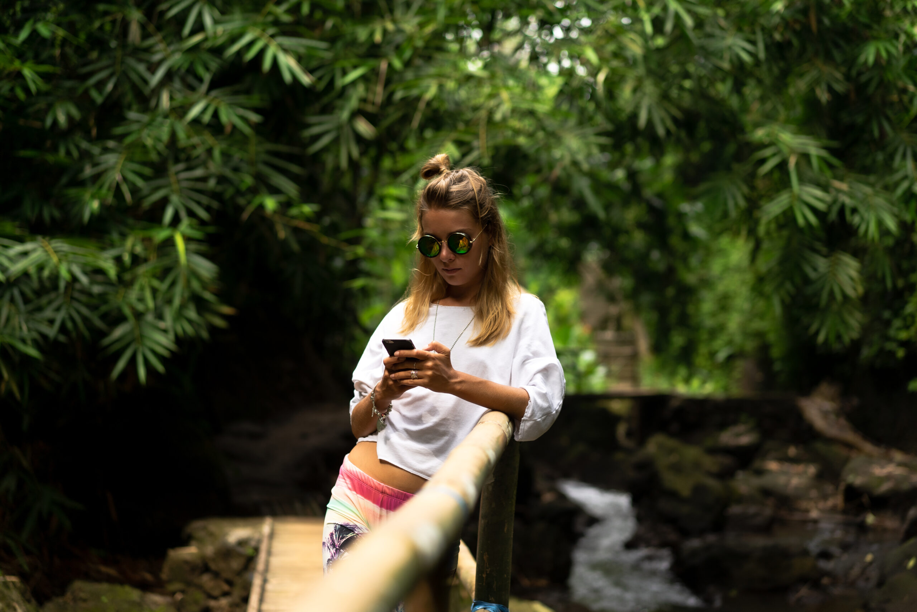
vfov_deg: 24.6
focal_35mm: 55
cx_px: 458
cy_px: 306
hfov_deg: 36.2
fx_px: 1401
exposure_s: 1/320
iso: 100
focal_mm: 55
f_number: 2.2
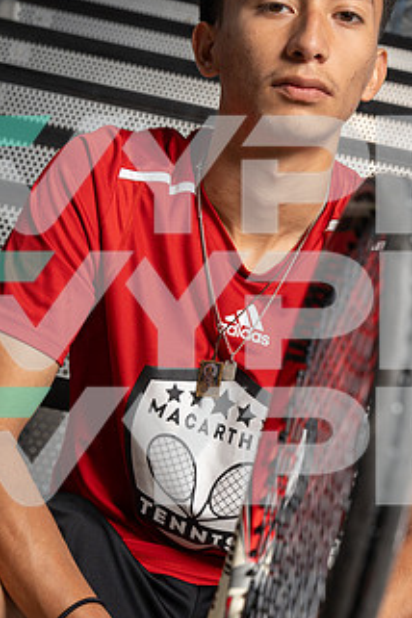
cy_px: 312
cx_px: 223
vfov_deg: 26.3
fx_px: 1322
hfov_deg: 17.7
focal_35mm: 77
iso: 250
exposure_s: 1/250
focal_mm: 55
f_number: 8
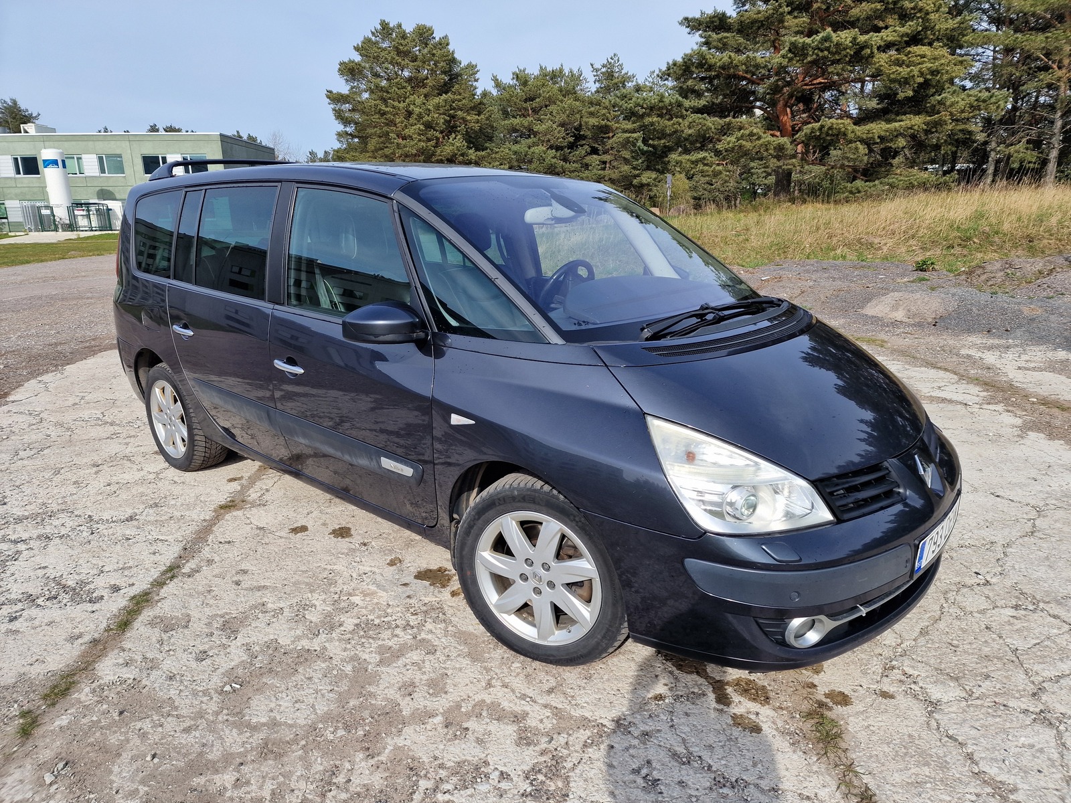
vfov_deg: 58.9
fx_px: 712
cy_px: 402
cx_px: 536
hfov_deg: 73.9
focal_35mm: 23
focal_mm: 6.4
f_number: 1.8
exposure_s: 1/958
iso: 50
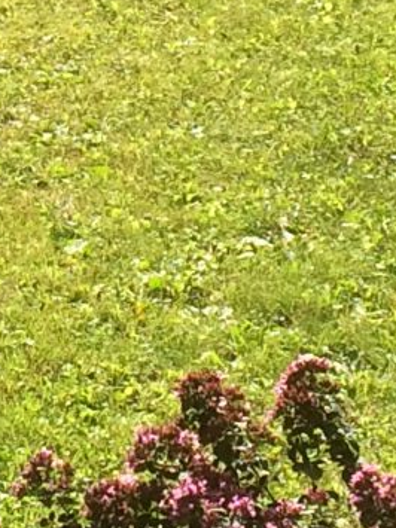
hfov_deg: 7.0
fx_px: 3190
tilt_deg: -10.8
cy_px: -297
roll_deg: +1.2
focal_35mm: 209
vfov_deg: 9.2
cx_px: -94
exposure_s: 1/954
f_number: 2.2
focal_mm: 4.15
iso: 32
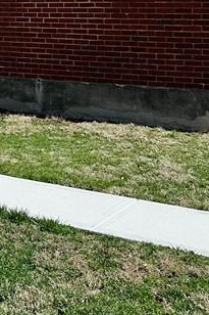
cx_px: -115
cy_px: -24
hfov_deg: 15.1
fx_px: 724
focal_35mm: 83
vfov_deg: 23.1
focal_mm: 6.86
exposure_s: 1/5525
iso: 80
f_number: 1.78
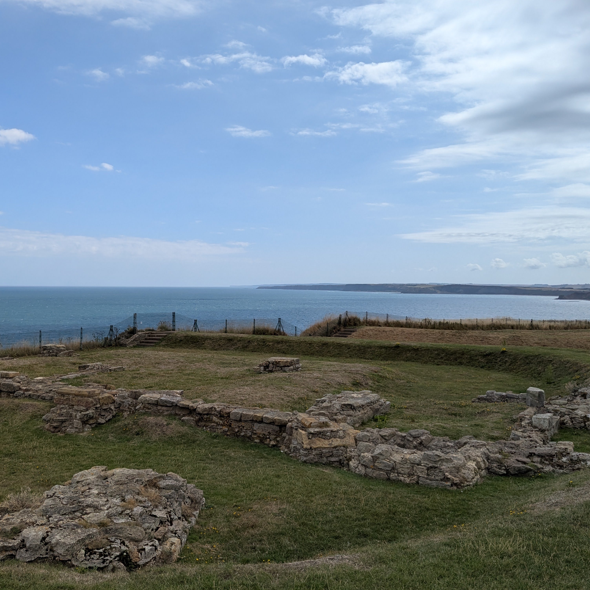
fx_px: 617
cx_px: 270
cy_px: 295
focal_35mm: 32
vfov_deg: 51.1
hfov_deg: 51.0
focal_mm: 4.38
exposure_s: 1/7812
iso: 73
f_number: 1.73
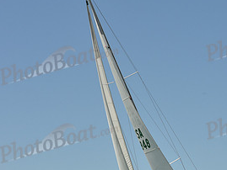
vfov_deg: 10.2
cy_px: 173
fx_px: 951
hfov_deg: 13.6
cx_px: 162
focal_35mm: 145
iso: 320
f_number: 13
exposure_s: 1/800
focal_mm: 70
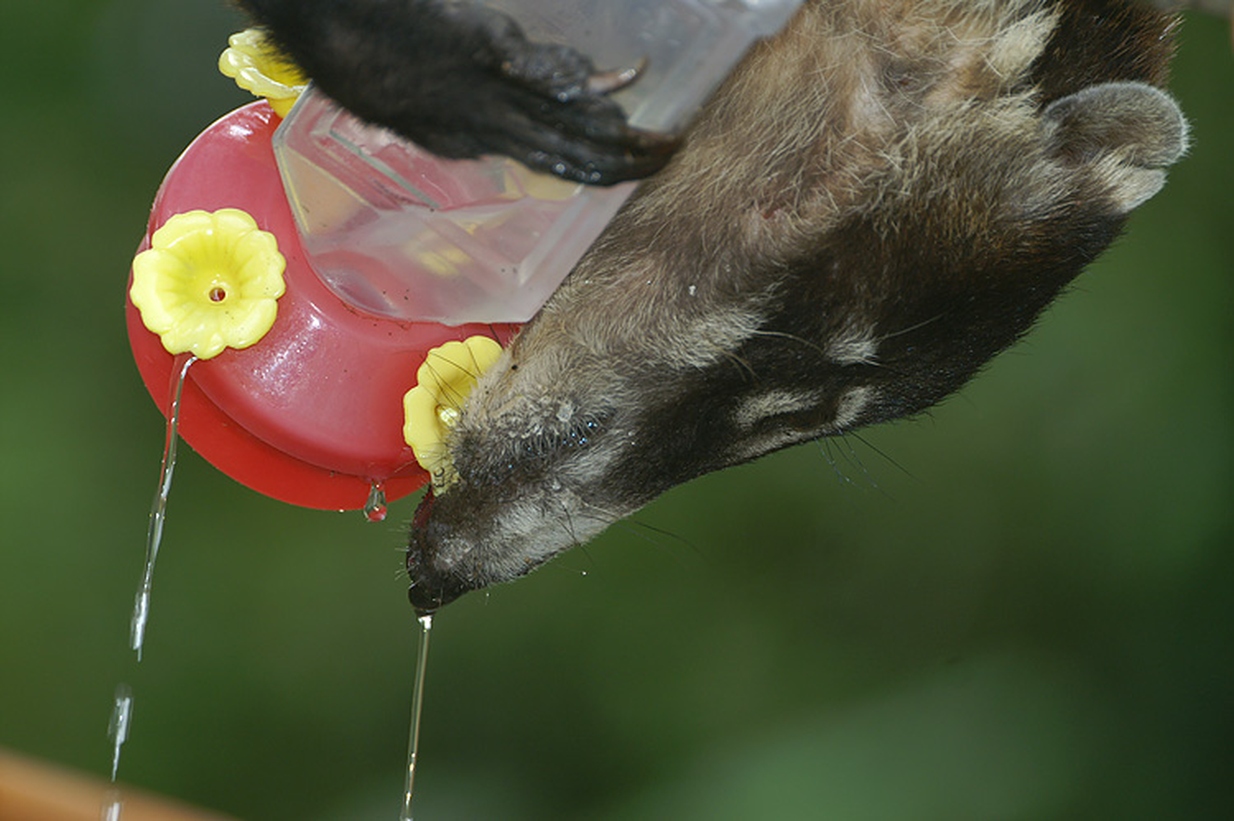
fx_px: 15414
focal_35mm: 450
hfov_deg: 4.6
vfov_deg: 3.1
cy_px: 410
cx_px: 617
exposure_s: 1/125
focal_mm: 300
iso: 200
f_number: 6.3
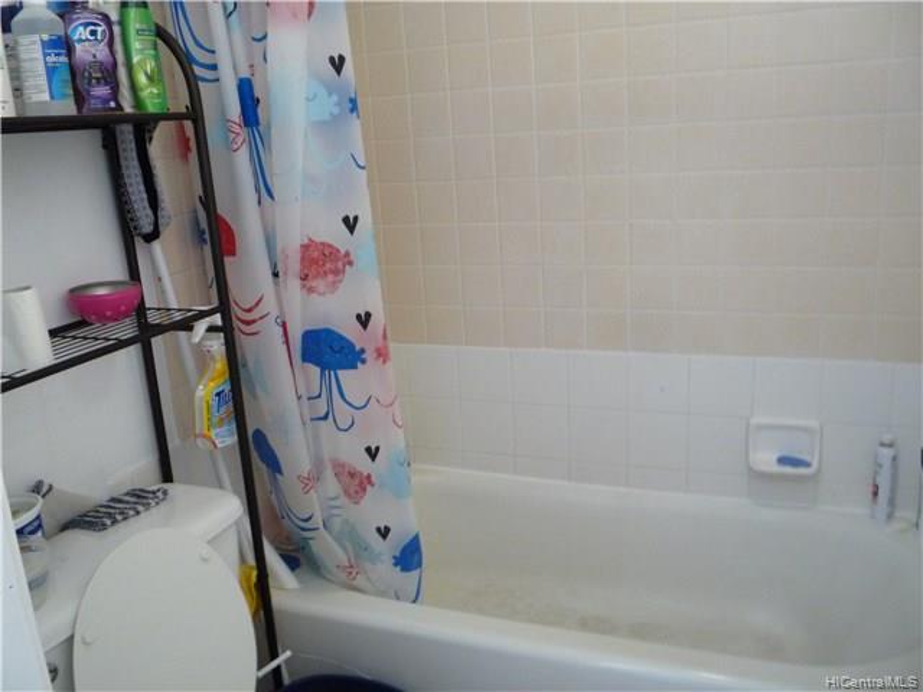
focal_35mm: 30
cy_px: 346
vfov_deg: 46.8
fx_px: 800
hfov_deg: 60.0
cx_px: 462
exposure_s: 1/15
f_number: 3.3
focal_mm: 5.2
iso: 400
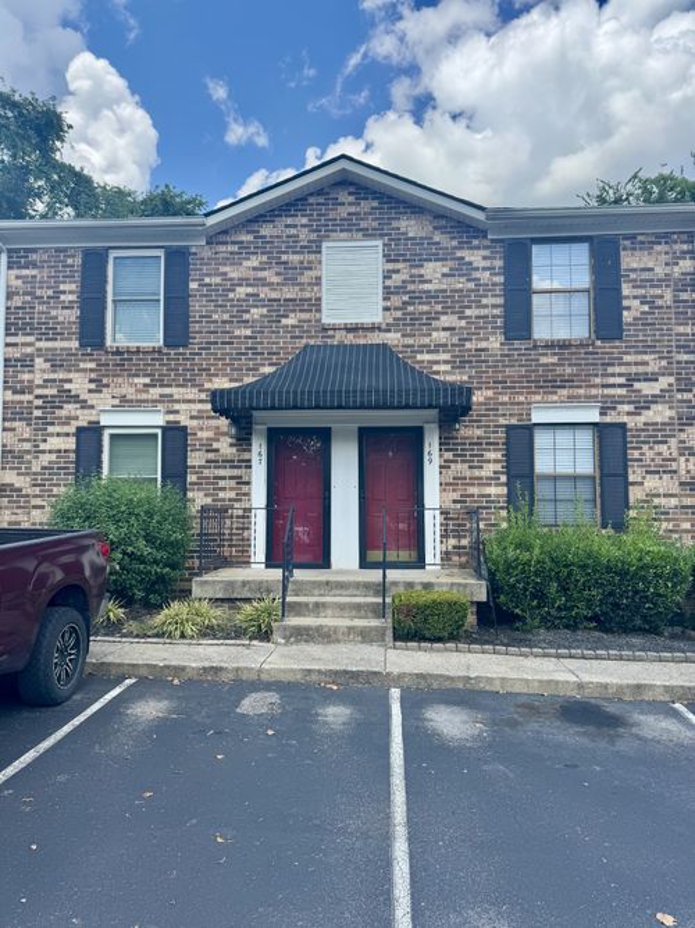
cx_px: 348
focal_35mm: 24
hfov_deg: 56.8
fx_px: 643
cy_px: 464
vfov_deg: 71.6
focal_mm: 6.76
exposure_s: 1/1980
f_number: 1.78
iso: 80
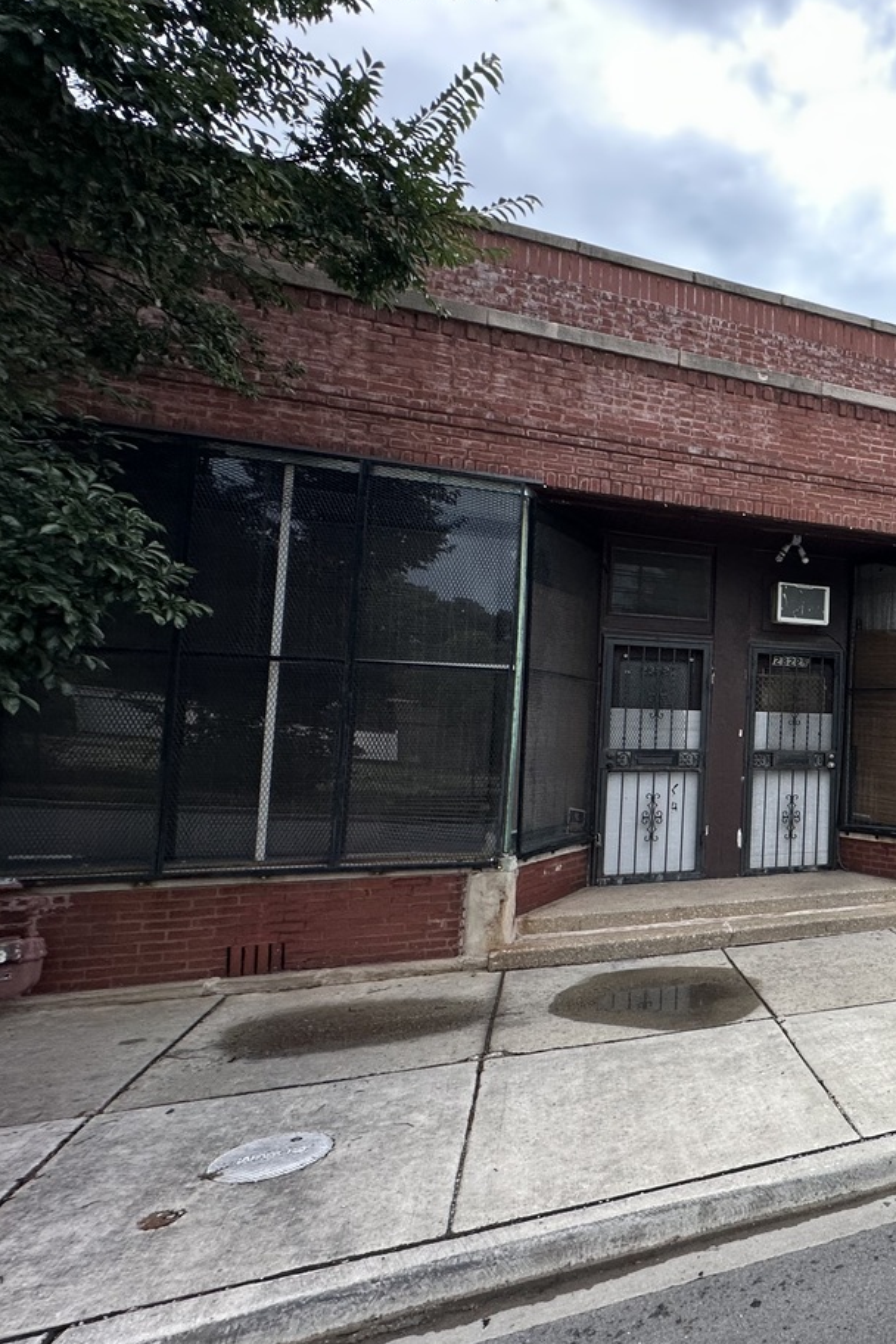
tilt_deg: +4.0
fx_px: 859
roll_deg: -1.2
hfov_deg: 42.5
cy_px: 682
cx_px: 999
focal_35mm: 23
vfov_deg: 76.1
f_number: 2.2
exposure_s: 1/99
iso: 100
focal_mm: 2.22
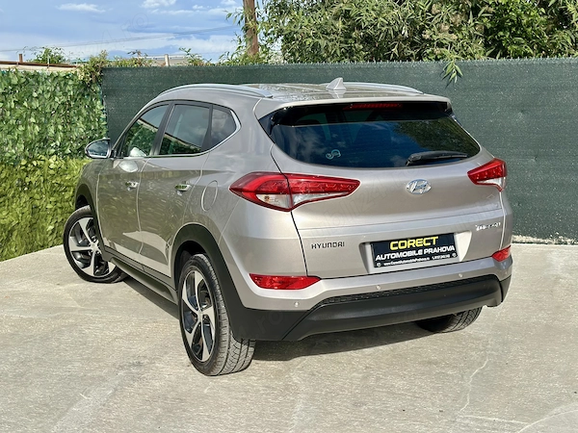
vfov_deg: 30.3
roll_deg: +1.4
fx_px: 801
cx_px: 289
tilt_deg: -8.5
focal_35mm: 48
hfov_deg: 39.7
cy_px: 216
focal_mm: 6.86
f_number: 1.78
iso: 100
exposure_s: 1/3876
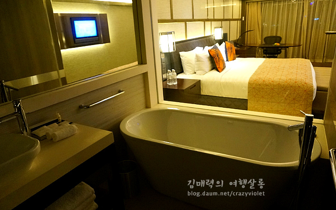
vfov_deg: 49.3
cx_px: 166
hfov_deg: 72.5
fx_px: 229
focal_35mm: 25
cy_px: 99
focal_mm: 16
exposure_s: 1/80
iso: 3200
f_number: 3.5
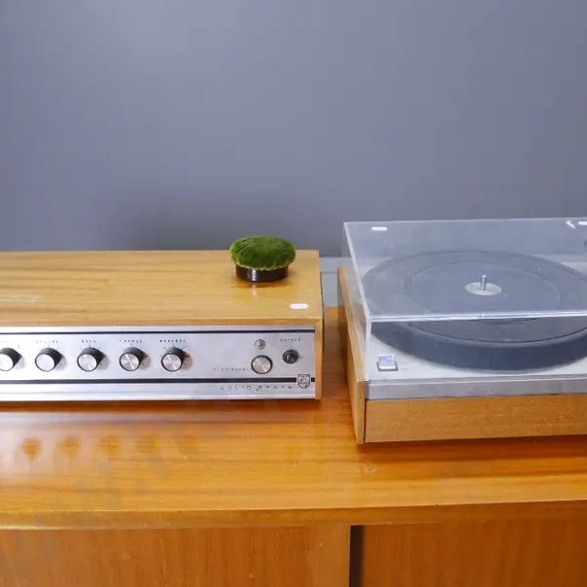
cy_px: 324
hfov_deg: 46.0
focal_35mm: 36
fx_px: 691
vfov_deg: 46.0
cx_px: 328
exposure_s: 1/60
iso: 1000
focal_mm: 12
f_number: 3.5
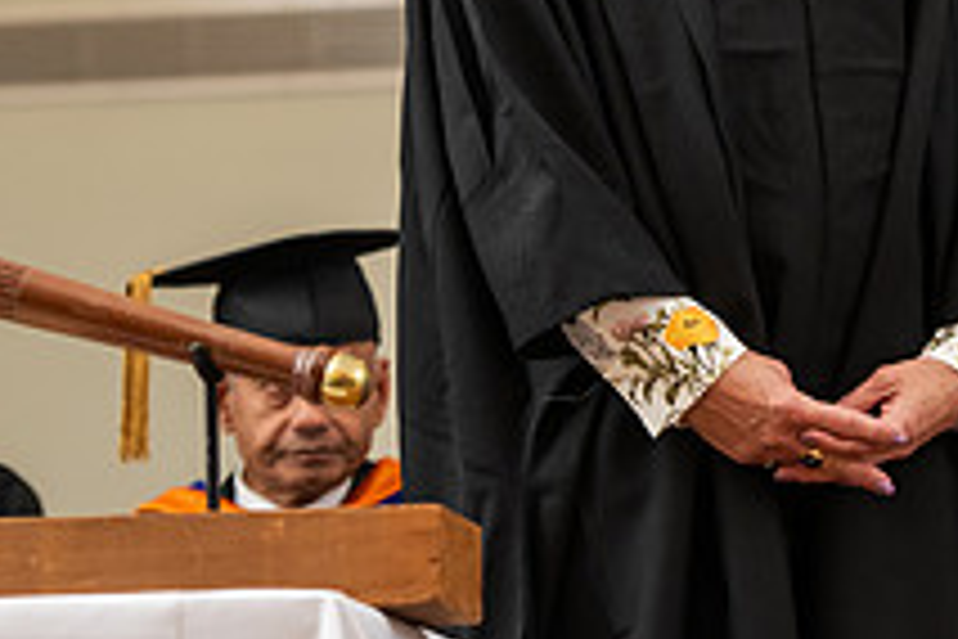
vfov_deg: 4.9
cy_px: -25
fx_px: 7397
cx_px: 724
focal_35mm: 278
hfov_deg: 7.4
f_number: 3.5
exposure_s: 1/200
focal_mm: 102
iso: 1250
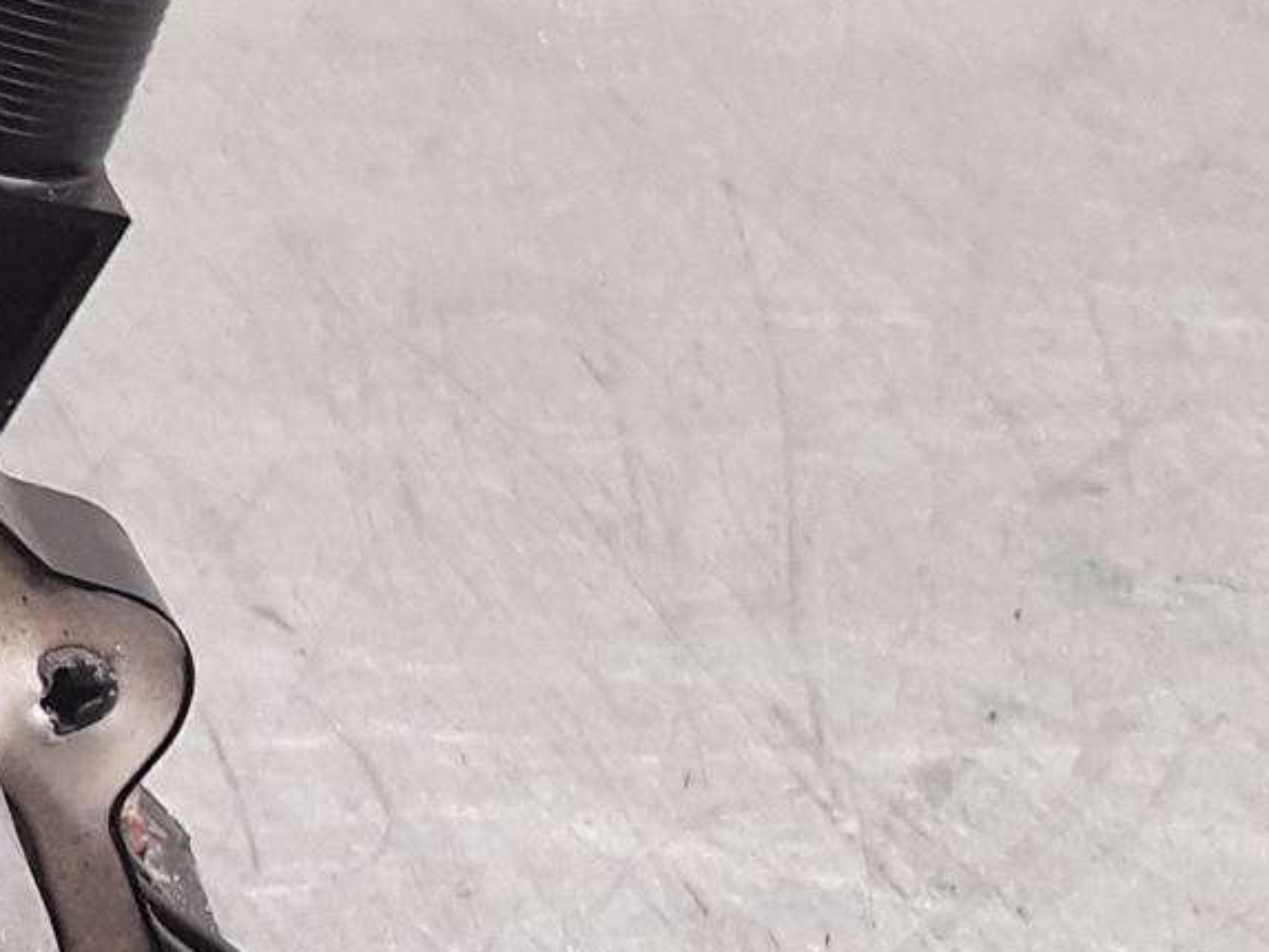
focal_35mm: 100
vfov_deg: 14.5
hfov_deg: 17.1
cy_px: 1034
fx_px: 3667
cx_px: -808
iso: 50
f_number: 1.9
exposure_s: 1/50
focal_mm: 2.91
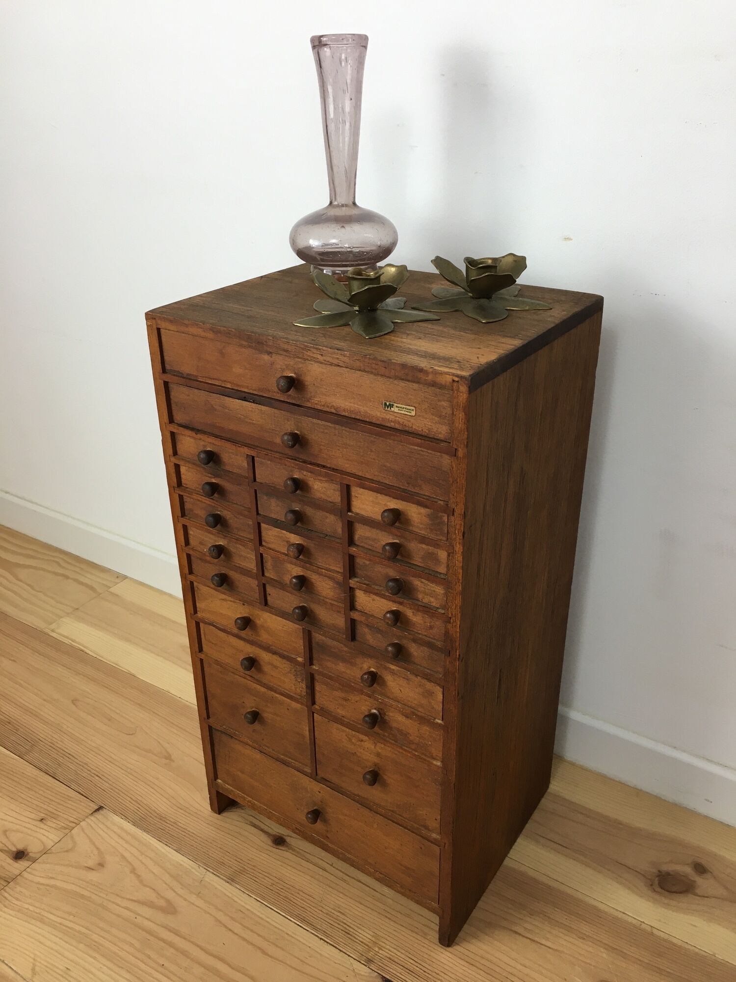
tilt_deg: -27.4
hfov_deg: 48.2
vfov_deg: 61.7
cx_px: 368
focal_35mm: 29
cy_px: 491
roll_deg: +0.3
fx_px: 822
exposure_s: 1/33
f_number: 2.2
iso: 25
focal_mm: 4.15
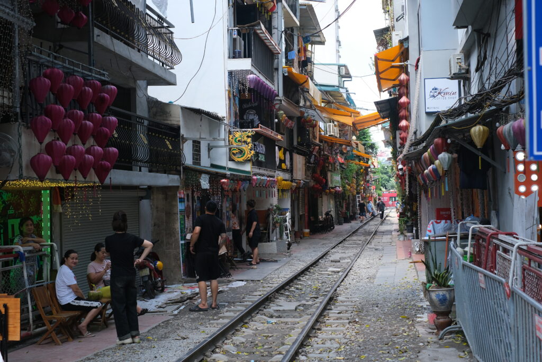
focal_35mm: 53
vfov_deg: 25.5
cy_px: 181
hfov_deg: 37.5
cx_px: 271
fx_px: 798
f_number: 3.6
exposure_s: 1/400
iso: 320
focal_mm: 35
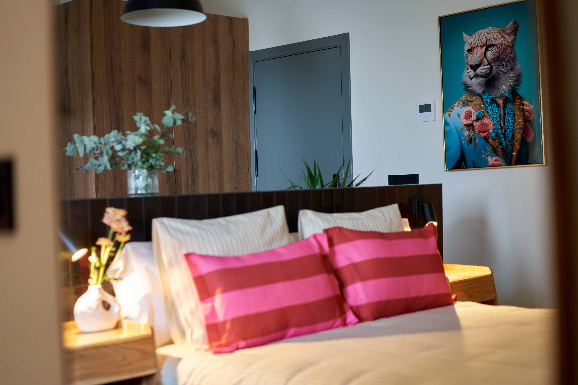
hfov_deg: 36.2
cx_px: 289
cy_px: 192
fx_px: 883
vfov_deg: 24.6
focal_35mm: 55
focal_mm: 55
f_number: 2.5
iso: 800
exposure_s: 1/100
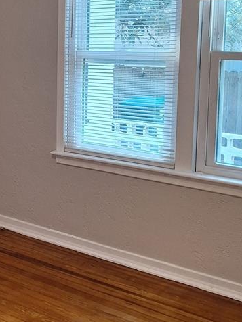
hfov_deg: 23.9
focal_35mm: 58
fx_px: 541
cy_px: 100
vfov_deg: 32.9
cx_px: -14
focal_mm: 5.54
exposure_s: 1/40
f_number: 1.8
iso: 50
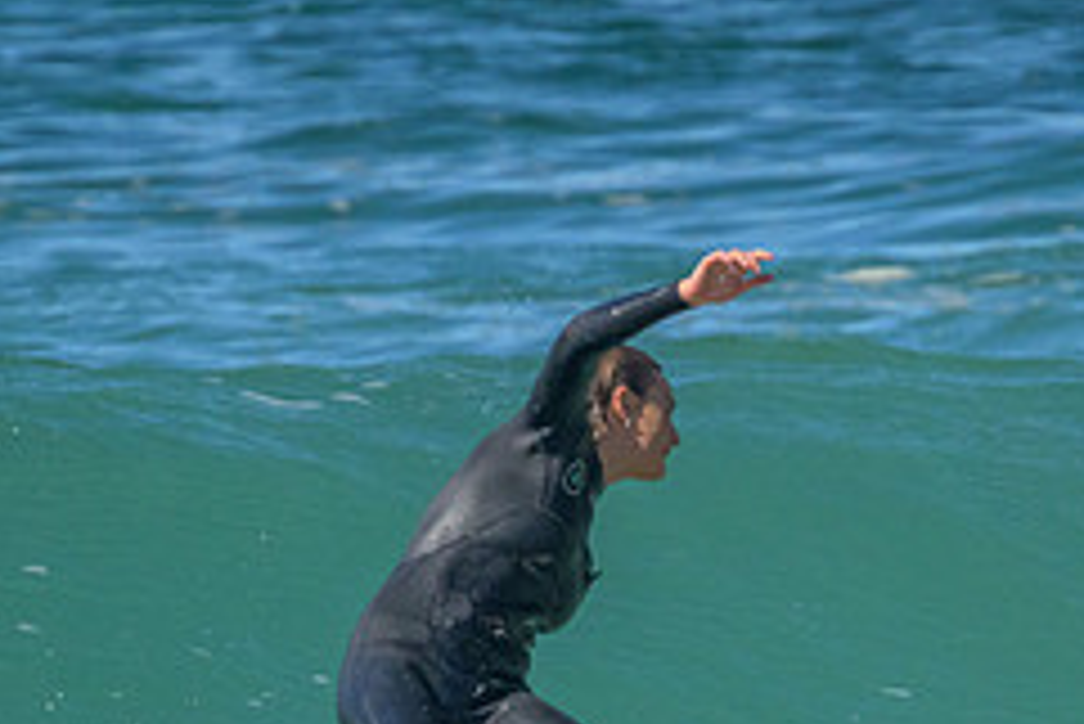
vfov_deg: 0.7
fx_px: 58087
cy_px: 861
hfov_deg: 1.1
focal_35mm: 1928
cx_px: 580
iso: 3600
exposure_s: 1/2000
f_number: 11
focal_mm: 800
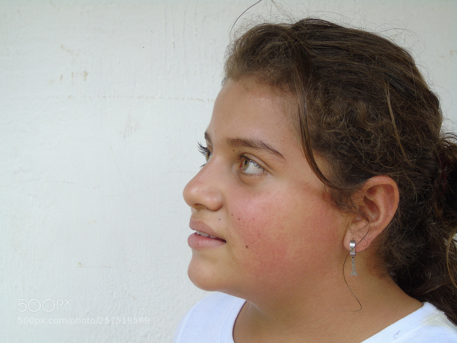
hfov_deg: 20.9
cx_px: 228
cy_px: 172
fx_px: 1241
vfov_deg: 15.7
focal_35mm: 94
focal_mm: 17
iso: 80
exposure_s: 1/40
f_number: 4.3
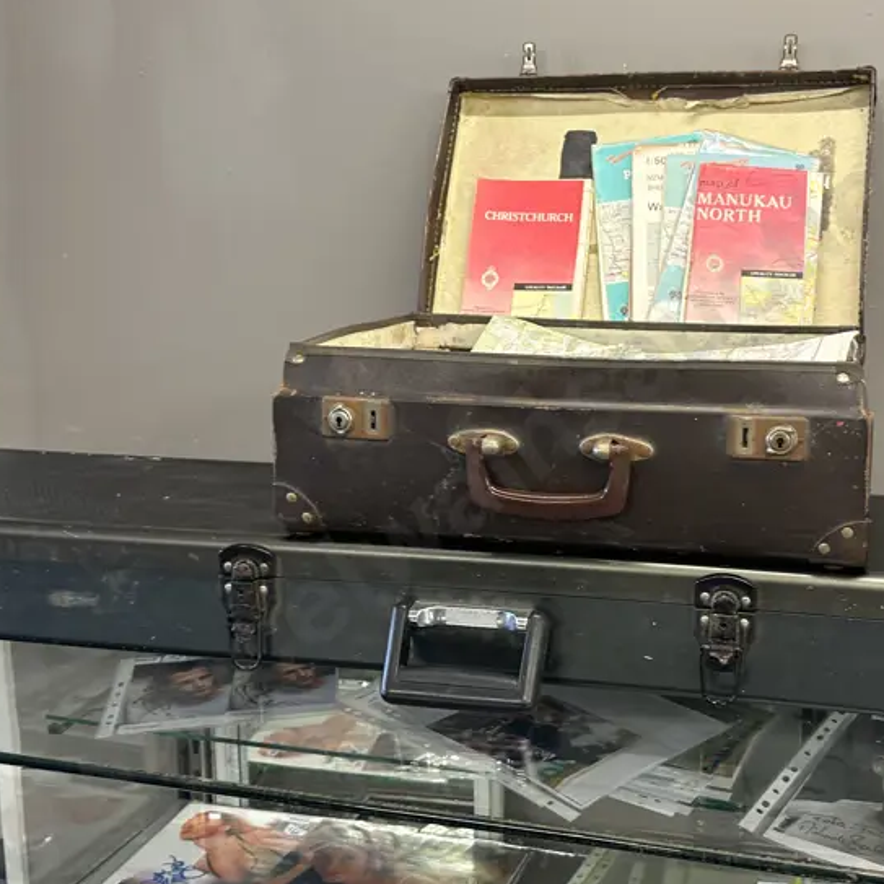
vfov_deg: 41.8
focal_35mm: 40
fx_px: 1156
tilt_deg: -10.9
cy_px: 415
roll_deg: +0.4
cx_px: 576
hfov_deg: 41.4
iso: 125
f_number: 1.78
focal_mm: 6.86
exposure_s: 1/50
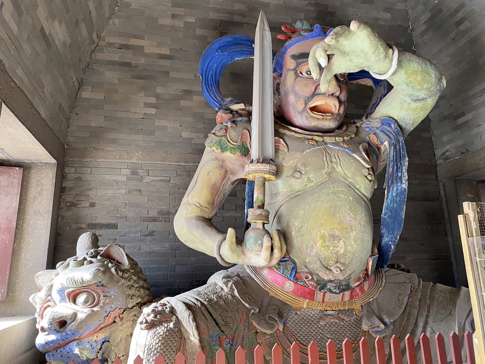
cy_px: 182
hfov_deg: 67.3
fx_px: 364
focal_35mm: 26
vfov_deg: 53.1
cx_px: 242
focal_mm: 4.25
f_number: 1.8
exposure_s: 1/60
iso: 160
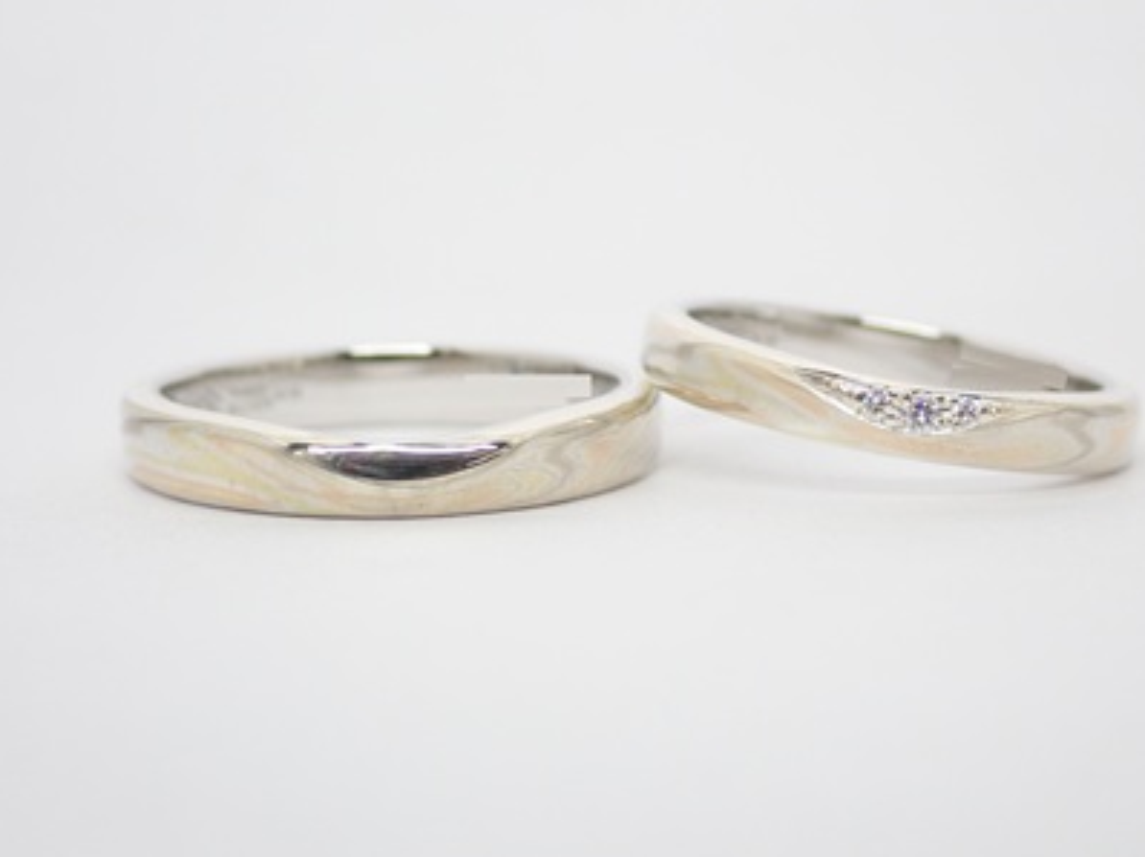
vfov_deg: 17.0
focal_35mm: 87
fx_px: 2876
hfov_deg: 22.5
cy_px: 453
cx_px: 633
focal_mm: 13.65
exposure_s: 1/100
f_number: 4.1
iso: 200
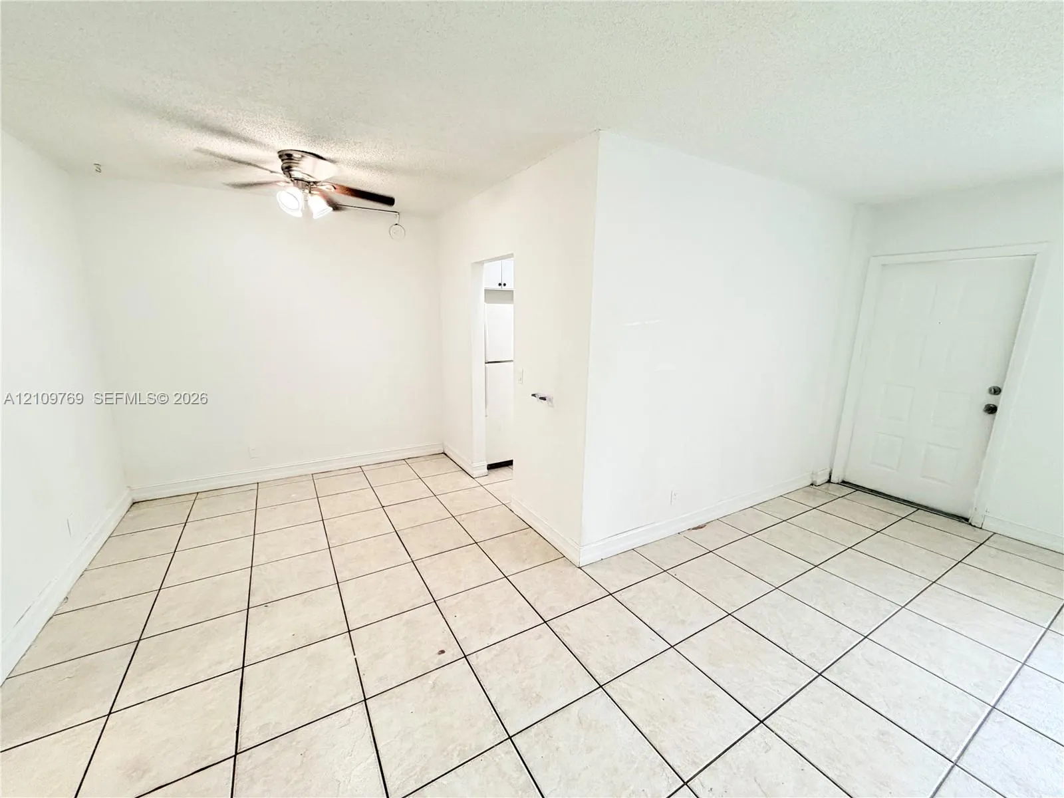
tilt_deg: -11.6
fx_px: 430
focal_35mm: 14
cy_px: 399
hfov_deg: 102.1
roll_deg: -0.3
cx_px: 532
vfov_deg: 85.7
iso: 320
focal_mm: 2.22
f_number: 2.2
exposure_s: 1/60
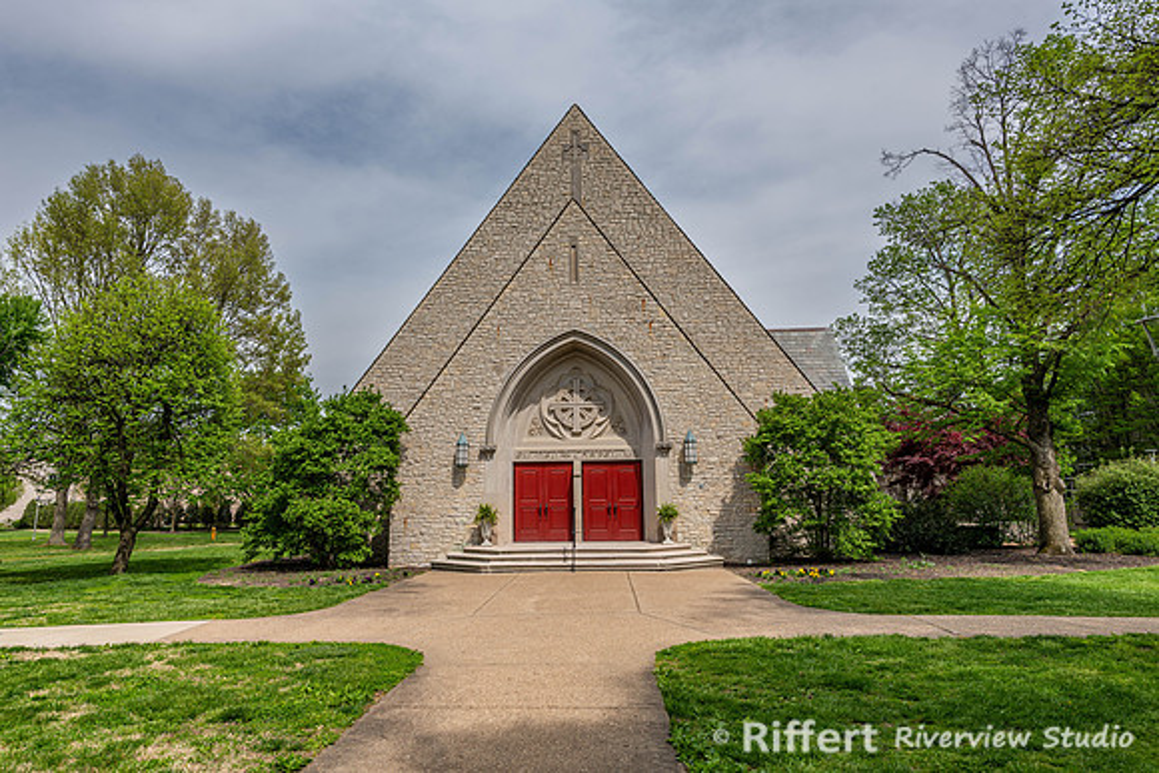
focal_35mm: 24
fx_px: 773
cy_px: 386
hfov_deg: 73.7
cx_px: 580
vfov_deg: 53.2
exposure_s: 1/160
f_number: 8
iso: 100
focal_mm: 24
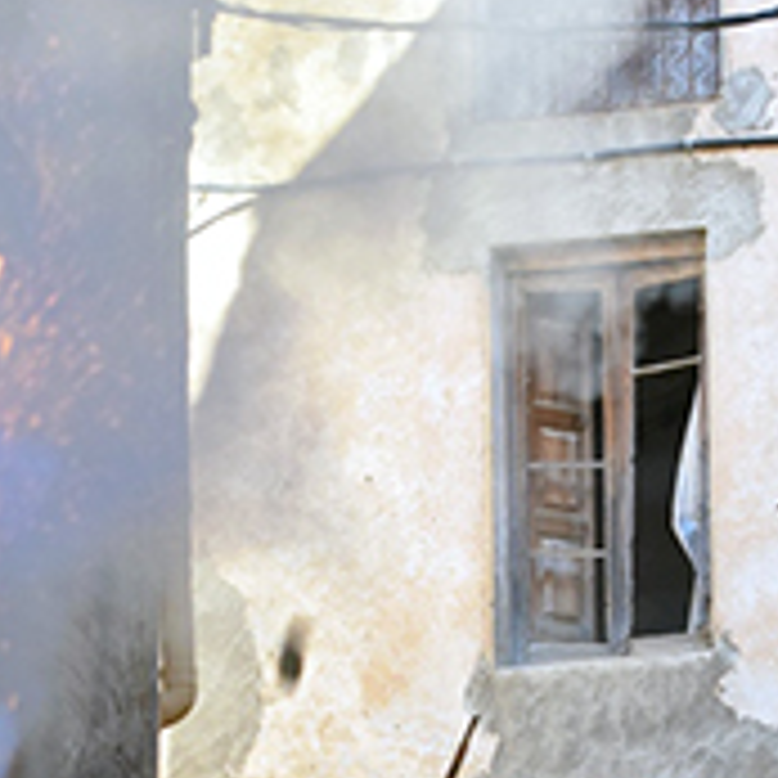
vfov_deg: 10.1
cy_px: 809
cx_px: 474
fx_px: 4374
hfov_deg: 10.2
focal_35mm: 172
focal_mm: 42
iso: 1100
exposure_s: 1/500
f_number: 5
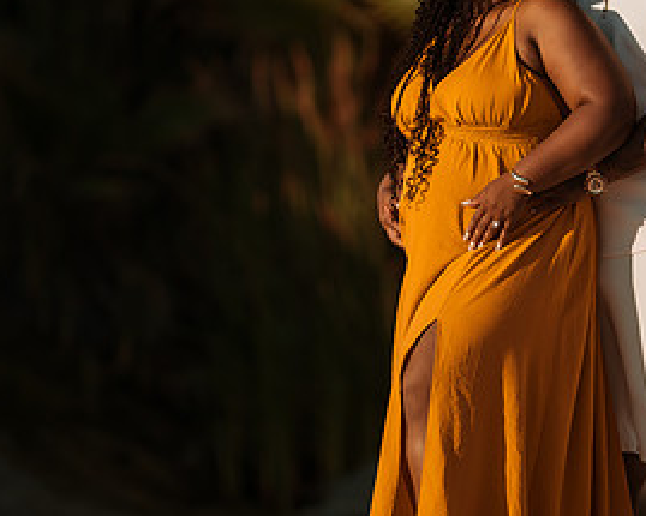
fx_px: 5218
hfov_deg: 7.1
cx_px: 454
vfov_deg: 5.7
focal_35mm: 273
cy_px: 224
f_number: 1.8
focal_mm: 135
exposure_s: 1/4000
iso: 100
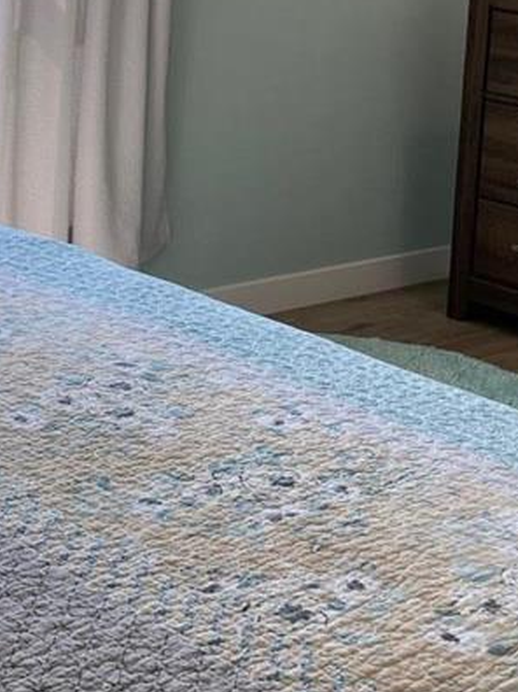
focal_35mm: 79
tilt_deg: -7.3
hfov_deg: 18.7
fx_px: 1577
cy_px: 103
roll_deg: -4.0
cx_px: 268
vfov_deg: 24.2
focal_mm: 4.25
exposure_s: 1/152
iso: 32
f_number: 1.8
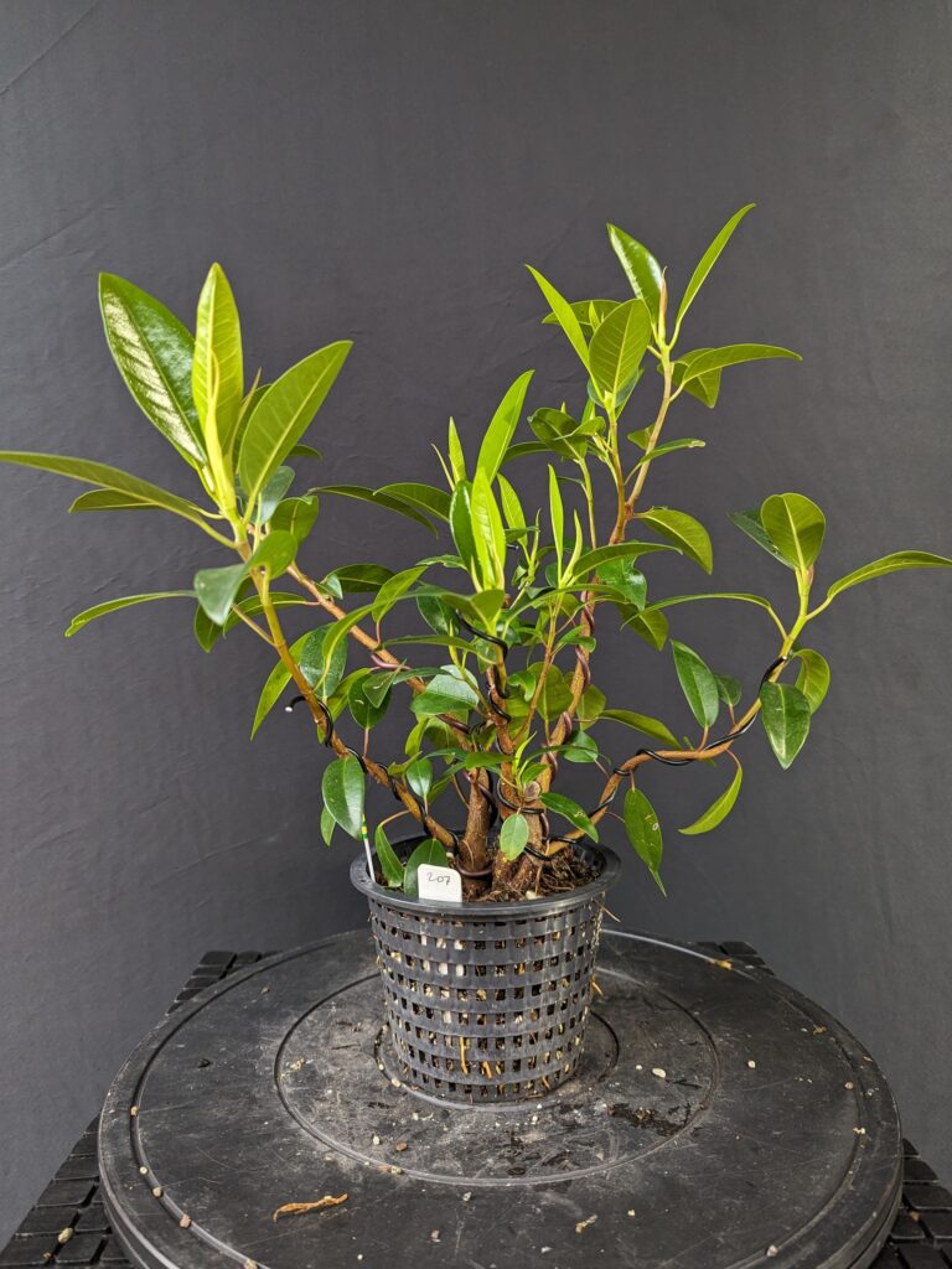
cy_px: 634
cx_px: 476
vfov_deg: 71.6
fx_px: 880
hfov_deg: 56.8
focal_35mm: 24
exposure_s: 1/50
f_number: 1.85
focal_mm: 6.81
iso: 56
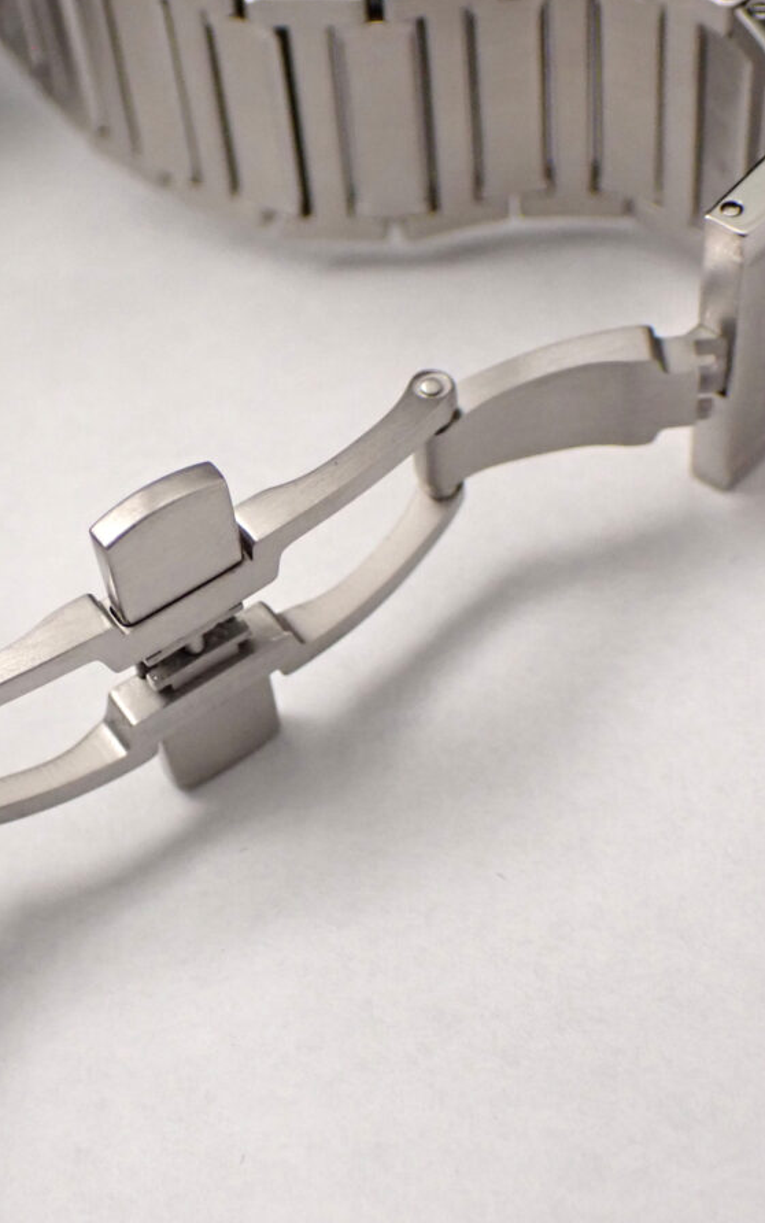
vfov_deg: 30.6
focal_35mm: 67
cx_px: 174
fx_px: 2234
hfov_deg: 19.3
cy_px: 612
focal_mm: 8.4
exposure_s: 1/160
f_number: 3.1
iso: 800
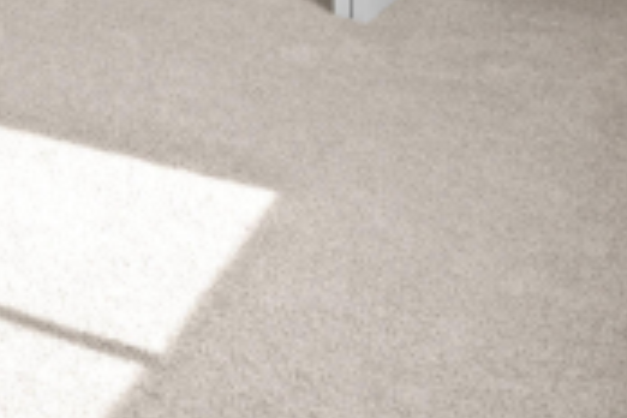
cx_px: -234
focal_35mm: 71
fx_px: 1239
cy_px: -465
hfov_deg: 24.1
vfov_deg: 14.9
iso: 400
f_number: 9
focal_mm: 11
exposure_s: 1/10
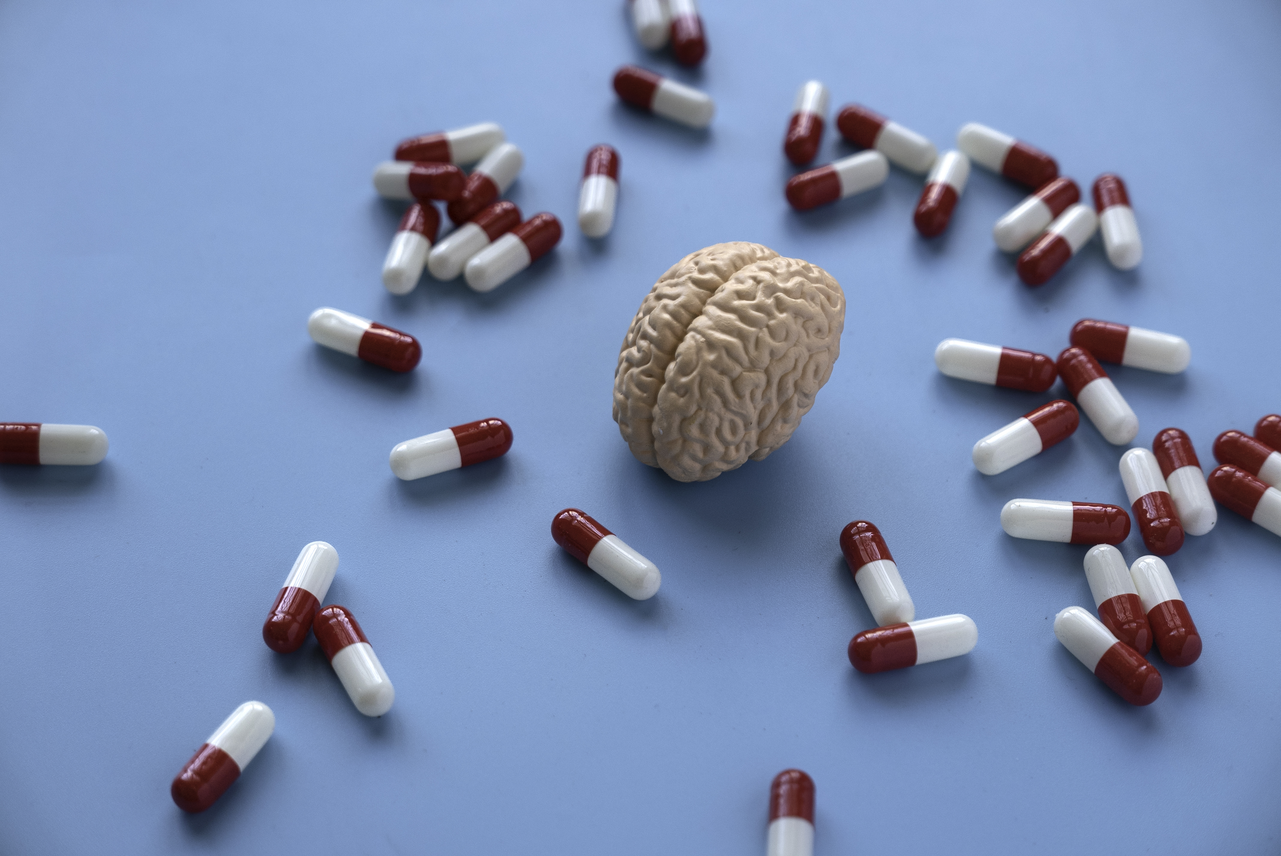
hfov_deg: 27.0
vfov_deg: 18.2
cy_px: 428
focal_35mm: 75
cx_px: 640
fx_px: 2671
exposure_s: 1/125
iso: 200
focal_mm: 34
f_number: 2.8
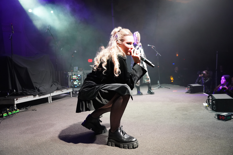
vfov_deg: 45.0
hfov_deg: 63.7
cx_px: 116
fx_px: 188
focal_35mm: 29
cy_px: 78
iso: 8000
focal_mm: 29
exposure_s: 1/160
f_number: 4
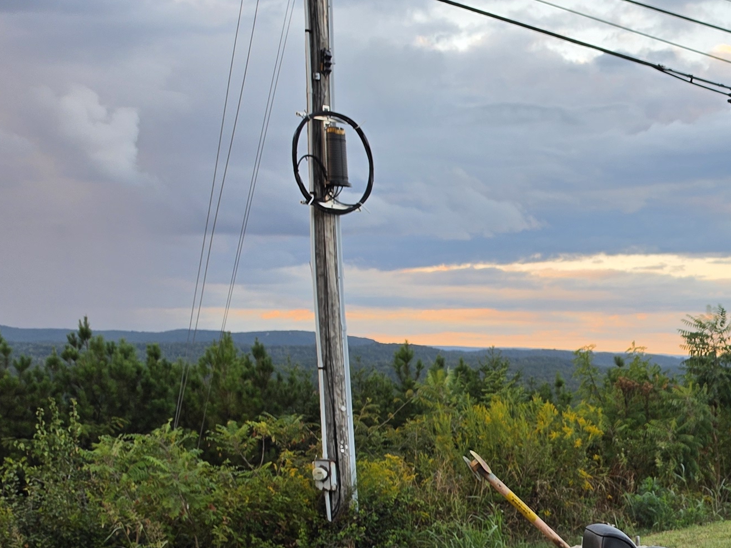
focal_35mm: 70
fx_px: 1478
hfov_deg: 24.2
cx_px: 956
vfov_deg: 19.7
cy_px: 666
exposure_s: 1/180
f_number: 1.4
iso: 20
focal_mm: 6.5
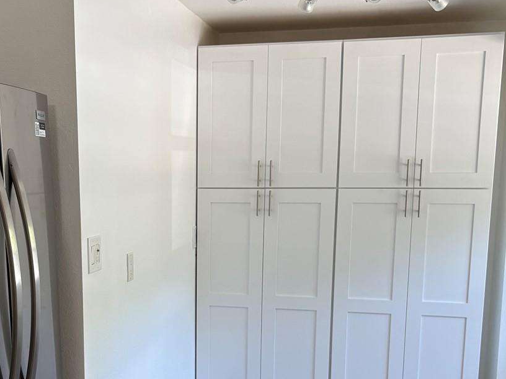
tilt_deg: -9.9
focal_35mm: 51
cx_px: 168
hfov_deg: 37.1
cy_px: 295
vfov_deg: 28.1
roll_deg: +0.7
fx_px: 745
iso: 100
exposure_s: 1/120
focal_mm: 5.96
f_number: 1.6
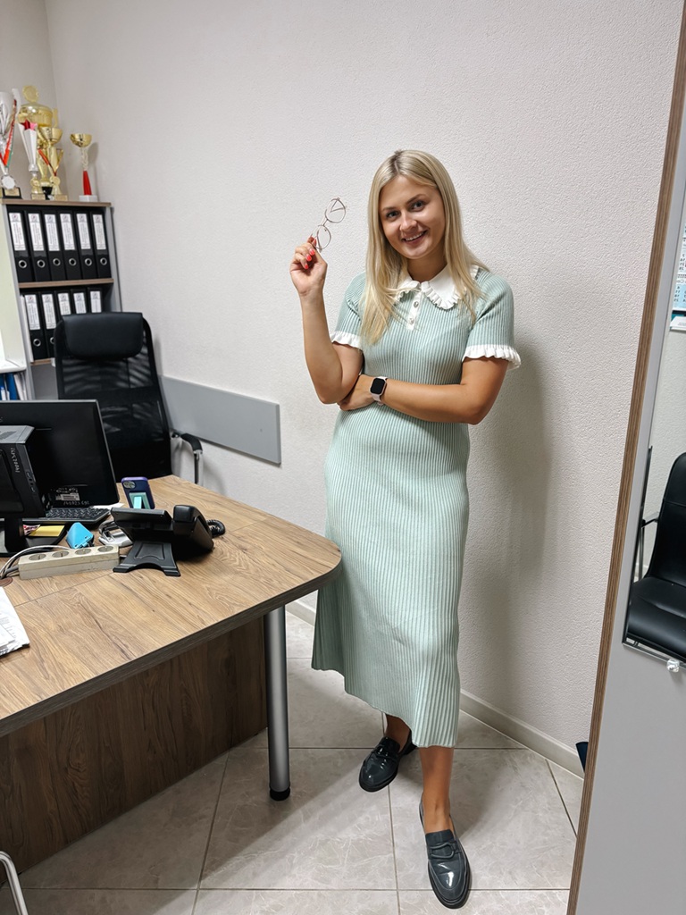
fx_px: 687
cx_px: 343
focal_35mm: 26
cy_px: 458
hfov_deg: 53.1
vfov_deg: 67.3
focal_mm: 5.96
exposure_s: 1/100
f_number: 1.6
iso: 100
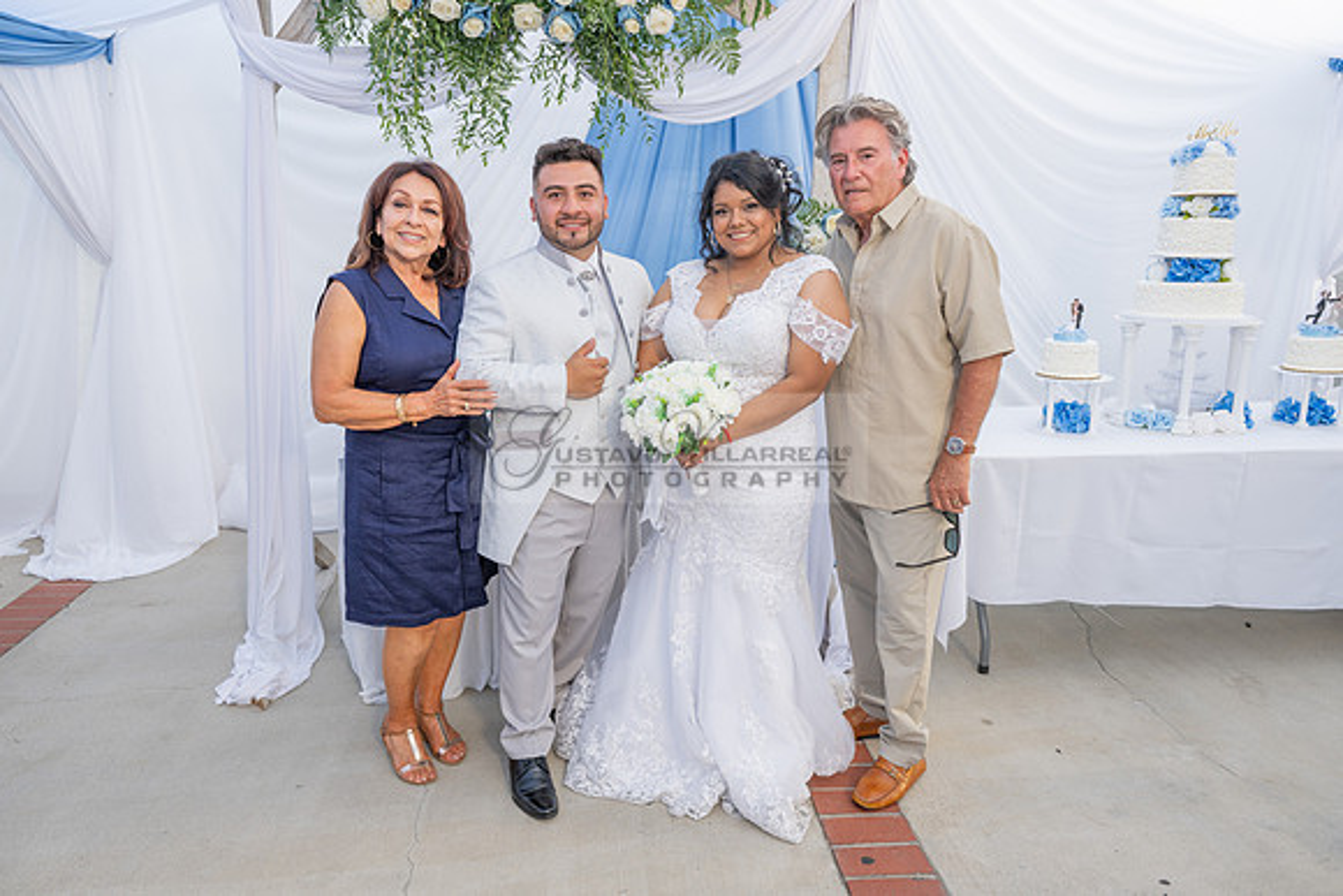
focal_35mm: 26
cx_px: 672
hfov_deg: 69.4
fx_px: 970
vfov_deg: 49.6
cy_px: 448
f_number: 5.6
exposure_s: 1/125
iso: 200
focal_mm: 26
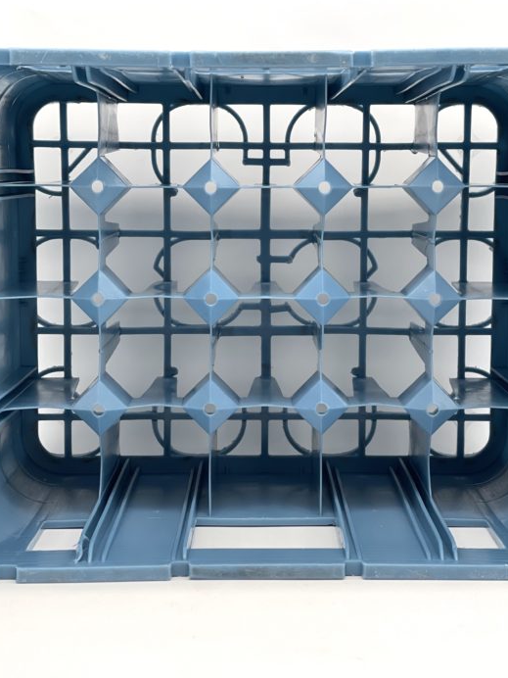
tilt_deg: -5.5
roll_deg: +0.0
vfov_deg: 26.3
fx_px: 1448
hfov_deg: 19.9
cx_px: 281
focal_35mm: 74
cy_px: 333
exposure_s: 1/121
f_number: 2.2
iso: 80
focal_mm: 7.5
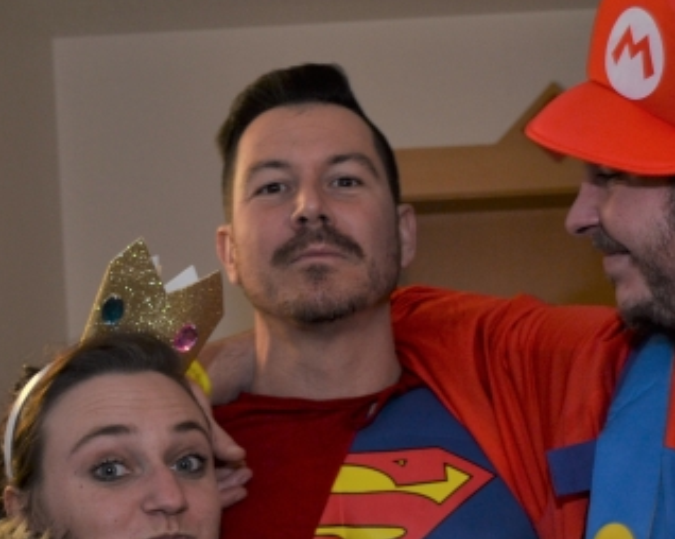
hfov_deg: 22.4
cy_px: 462
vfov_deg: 17.8
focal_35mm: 85
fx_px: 1697
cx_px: 450
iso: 100
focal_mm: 24
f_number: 4
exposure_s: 1/30
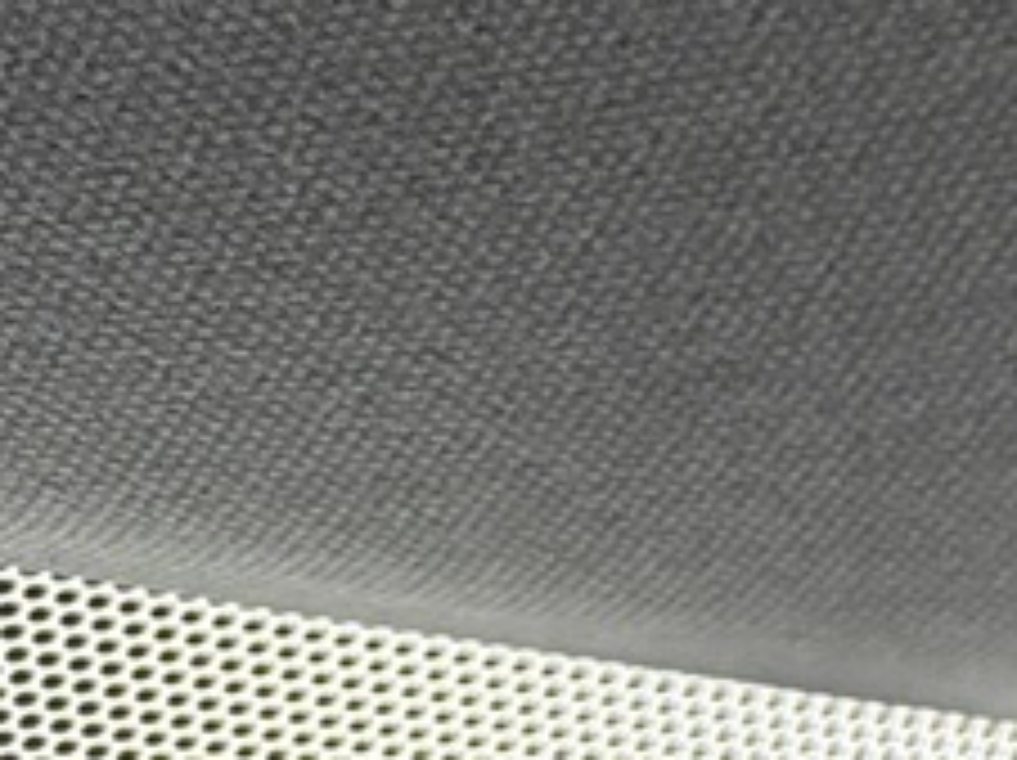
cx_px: 2799
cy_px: -1493
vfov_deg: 8.3
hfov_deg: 10.3
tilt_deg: +46.2
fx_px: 4490
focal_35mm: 153
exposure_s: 1/50
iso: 500
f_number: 1.78
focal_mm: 6.76
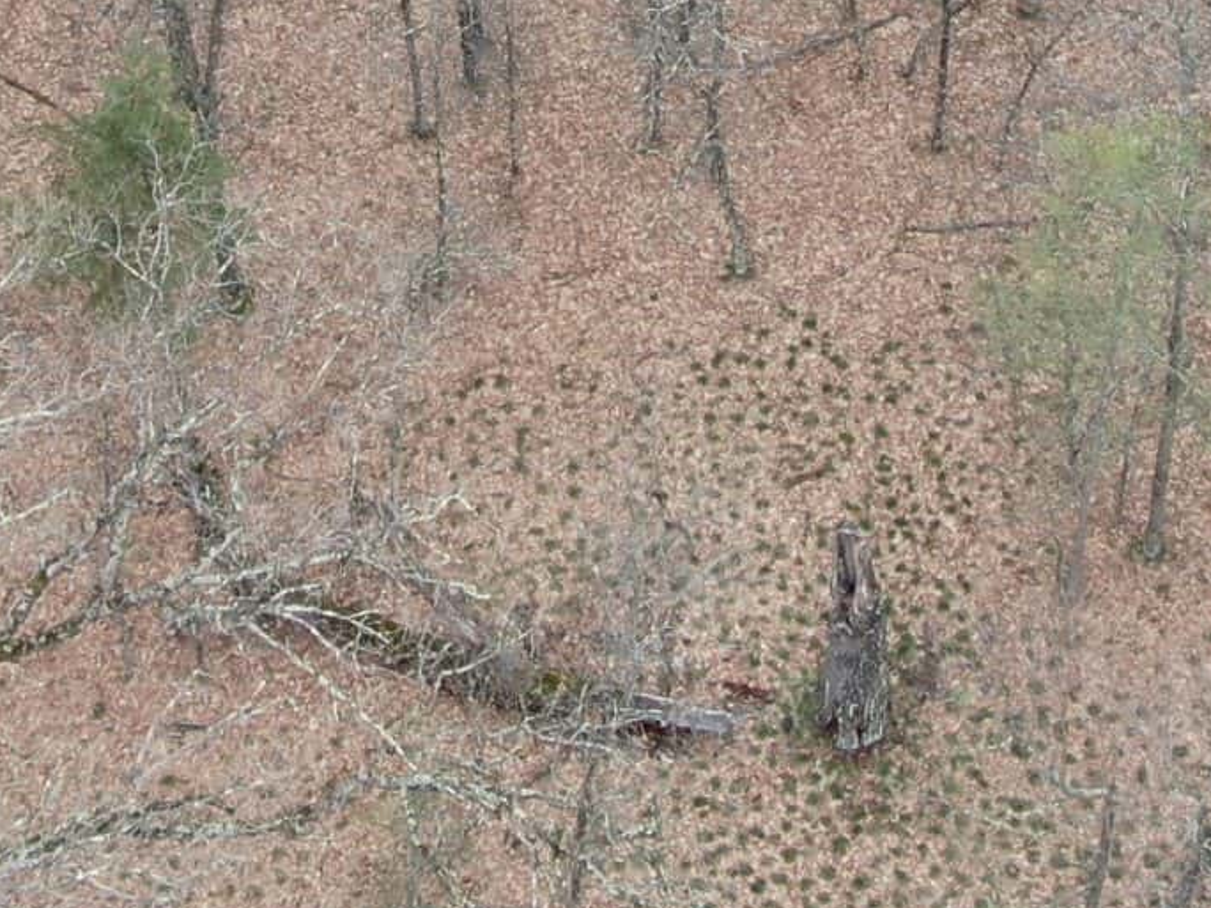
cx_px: 492
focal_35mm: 131
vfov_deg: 10.7
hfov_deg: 15.0
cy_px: -653
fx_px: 4583
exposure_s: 1/160
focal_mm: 5.94
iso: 100
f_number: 3.3
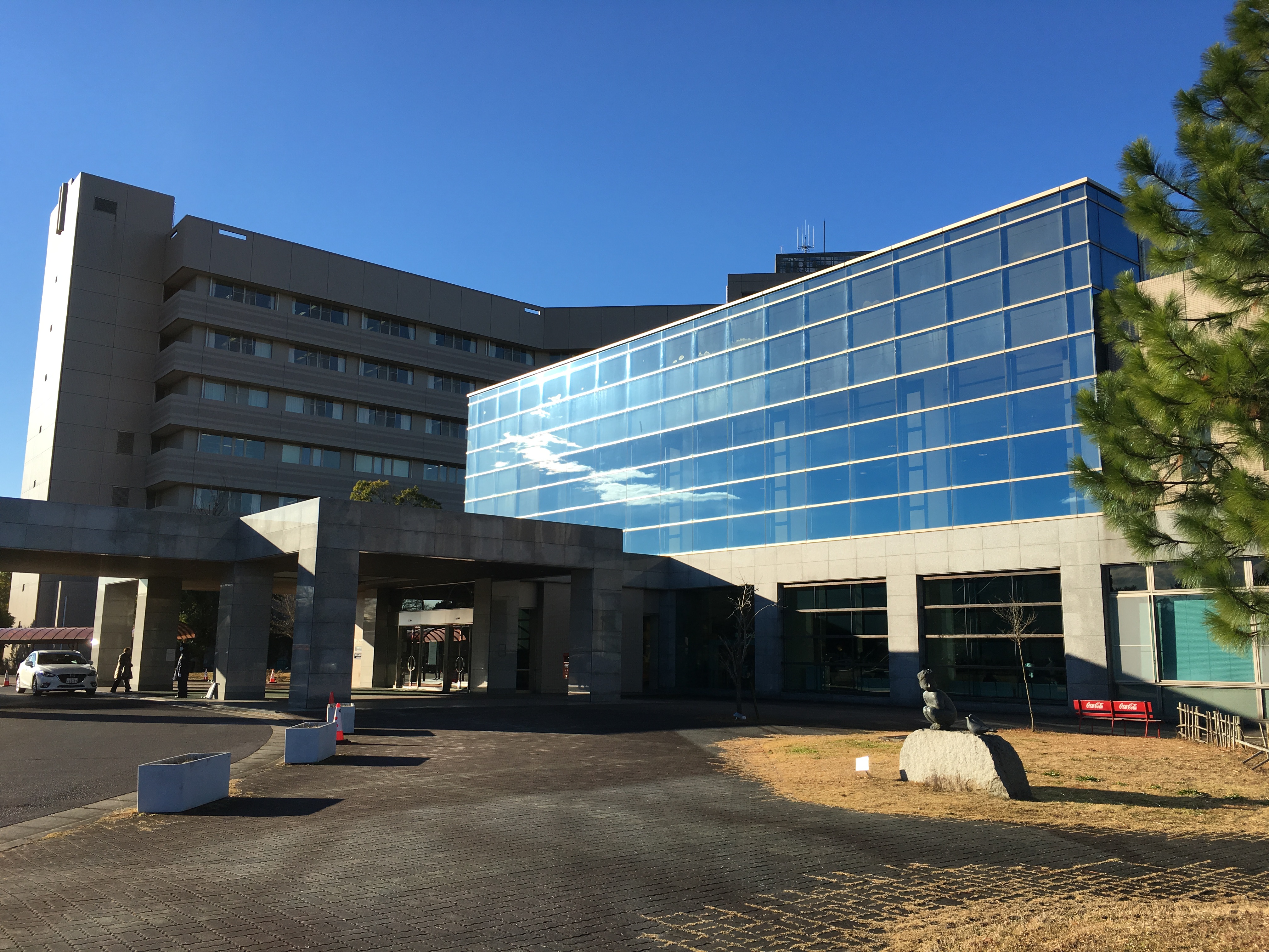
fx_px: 1063
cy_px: 476
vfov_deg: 48.2
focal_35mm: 29
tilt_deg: +10.1
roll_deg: -0.9
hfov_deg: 61.7
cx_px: 634
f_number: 2.2
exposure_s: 1/1068
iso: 25
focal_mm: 4.15
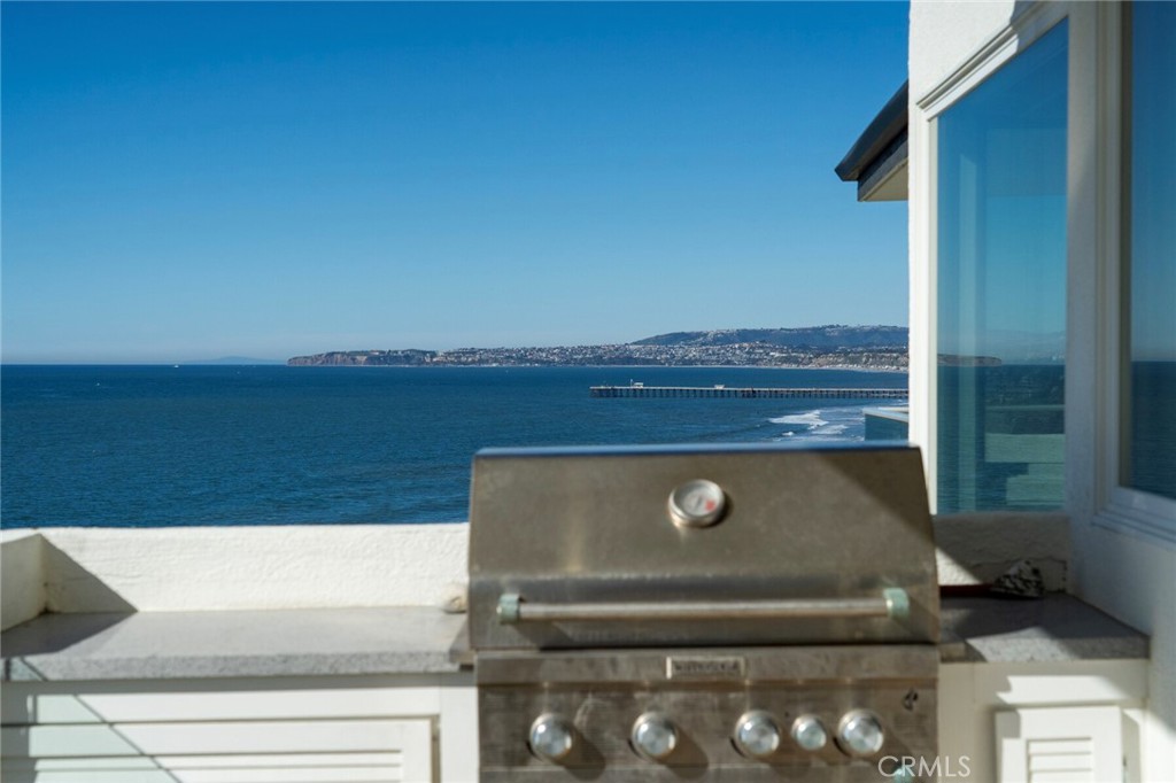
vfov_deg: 22.2
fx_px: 1992
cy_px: 392
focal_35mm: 61
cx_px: 588
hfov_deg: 32.9
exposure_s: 1/4000
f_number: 8
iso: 800
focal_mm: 61
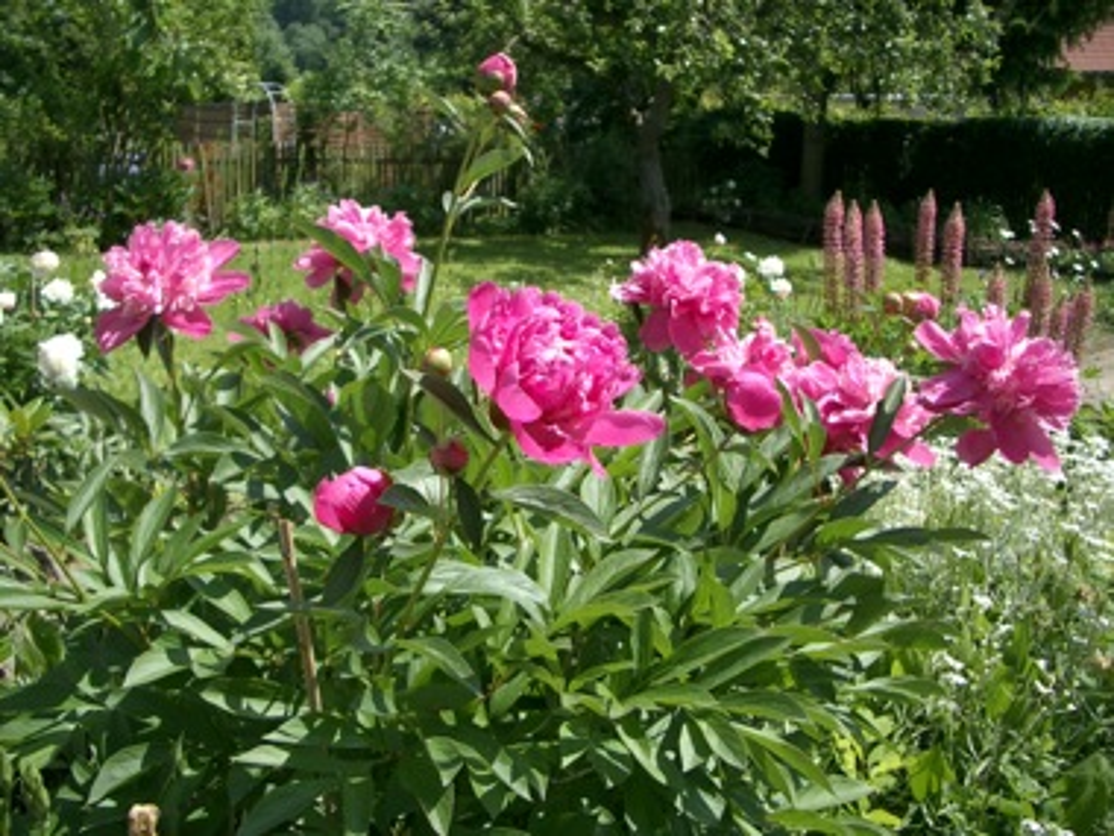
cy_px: 418
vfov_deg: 40.7
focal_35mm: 35
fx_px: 1126
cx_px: 557
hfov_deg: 52.6
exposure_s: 1/800
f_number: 2.6
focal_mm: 5.8
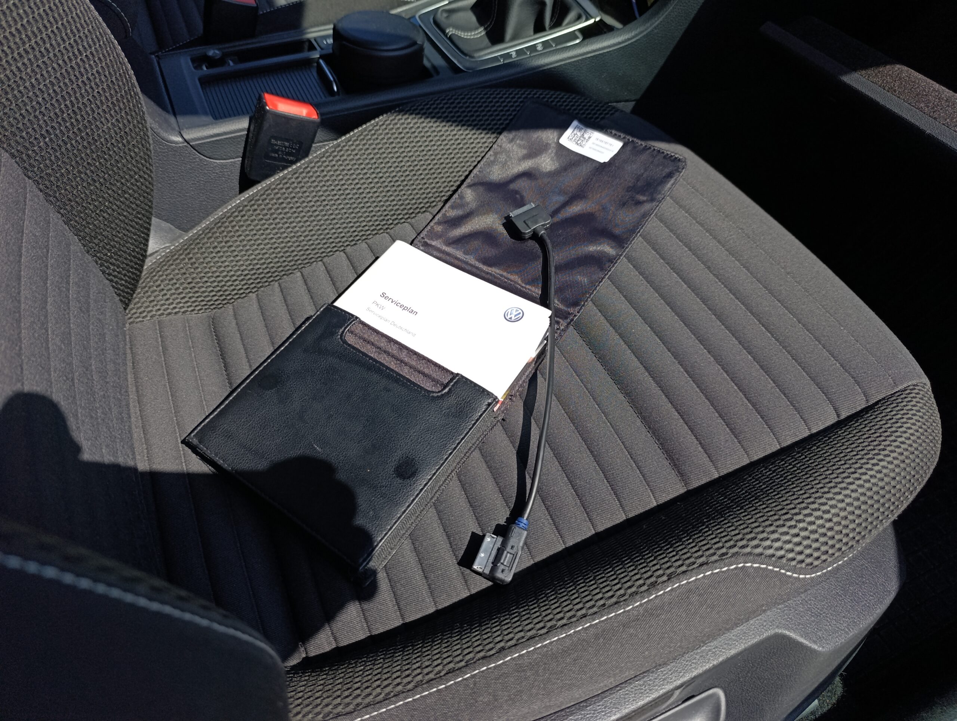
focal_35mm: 23
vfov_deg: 59.0
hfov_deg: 73.8
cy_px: 360
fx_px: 637
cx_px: 478
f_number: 1.6
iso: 50
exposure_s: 1/418
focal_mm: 6.14
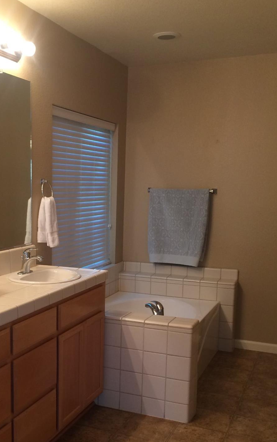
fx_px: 519
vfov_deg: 45.8
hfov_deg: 29.5
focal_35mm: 43
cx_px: 74
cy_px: 278
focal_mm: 4.15
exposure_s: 1/30
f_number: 2.2
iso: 100
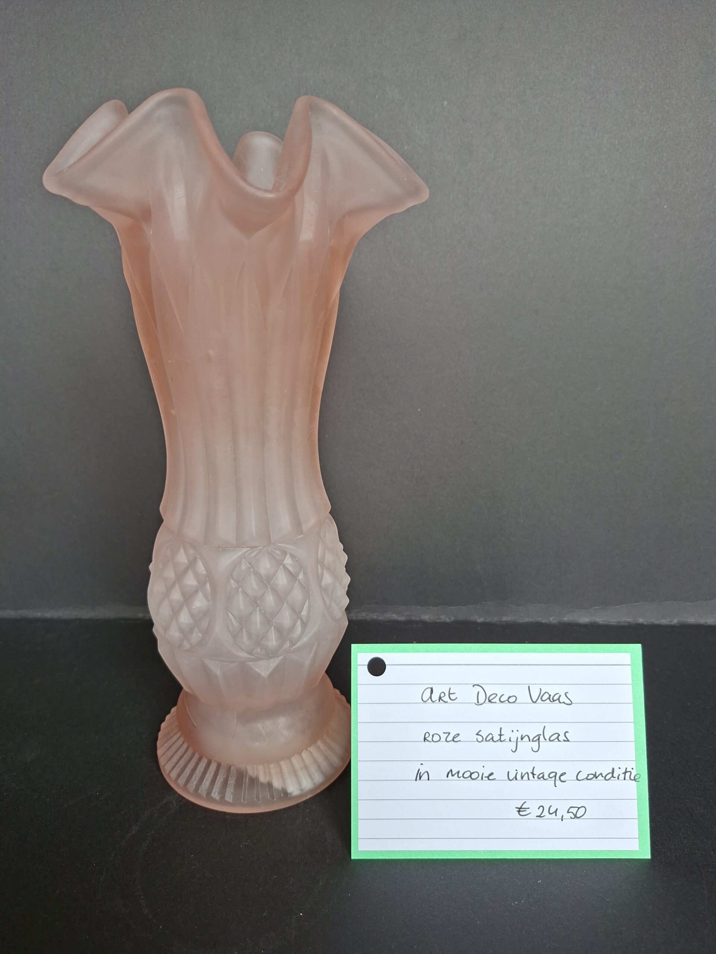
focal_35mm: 23
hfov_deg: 58.9
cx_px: 358
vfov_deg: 73.9
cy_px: 477
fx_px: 634
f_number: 1.8
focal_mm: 5.54
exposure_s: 1/100
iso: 64
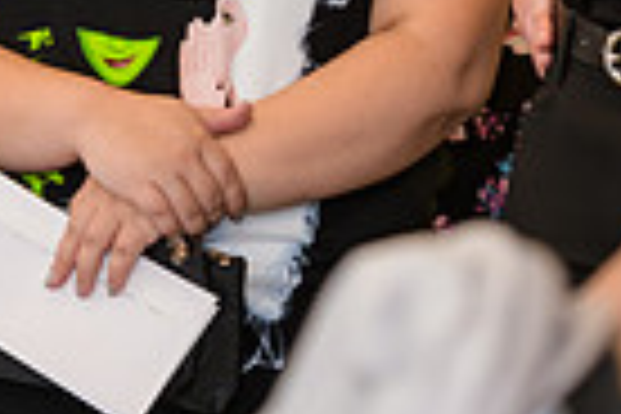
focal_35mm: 566
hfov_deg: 3.6
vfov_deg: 2.4
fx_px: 9763
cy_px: -326
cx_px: 122
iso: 400
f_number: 3.2
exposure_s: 1/125
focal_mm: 135
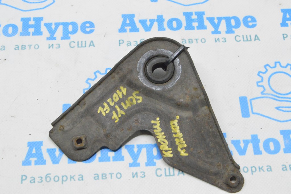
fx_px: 509
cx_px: 146
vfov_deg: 21.5
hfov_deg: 31.9
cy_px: 97
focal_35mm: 63
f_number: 20
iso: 6400
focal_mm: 42
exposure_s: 1/15
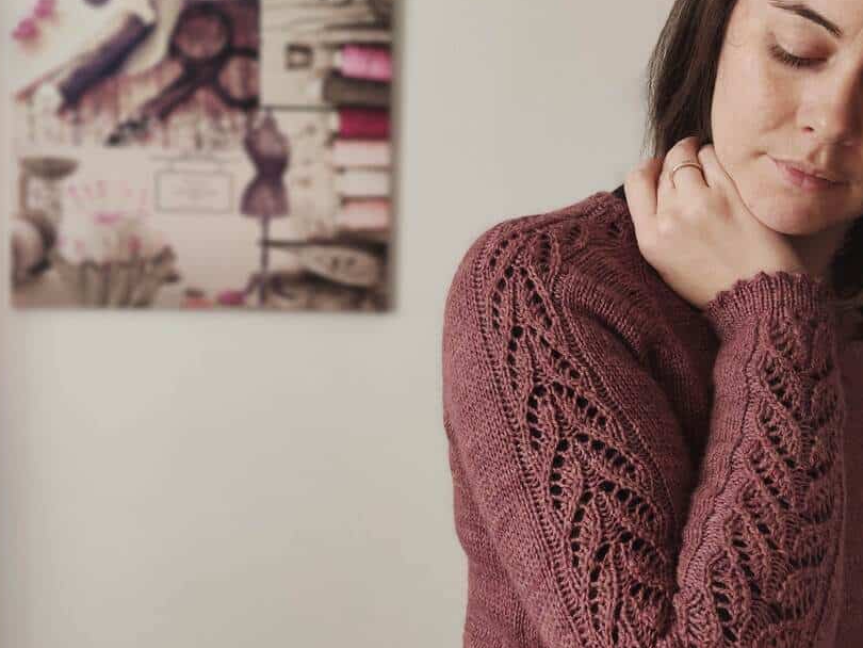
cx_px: 528
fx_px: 1272
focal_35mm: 51
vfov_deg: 28.6
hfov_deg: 37.3
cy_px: 310
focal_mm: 8.16
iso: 150
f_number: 2
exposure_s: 1/100
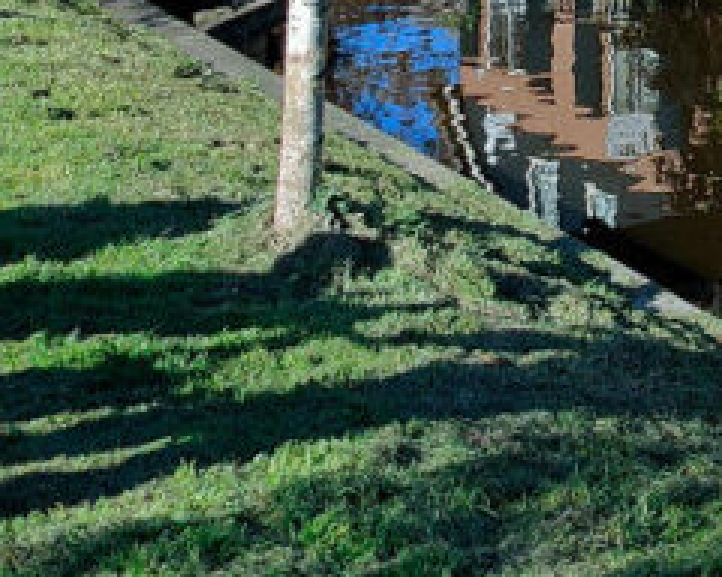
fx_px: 2051
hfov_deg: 18.2
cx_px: 1011
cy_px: -403
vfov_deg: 14.4
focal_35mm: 96
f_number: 1.8
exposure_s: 1/1593
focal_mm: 6.06
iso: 50
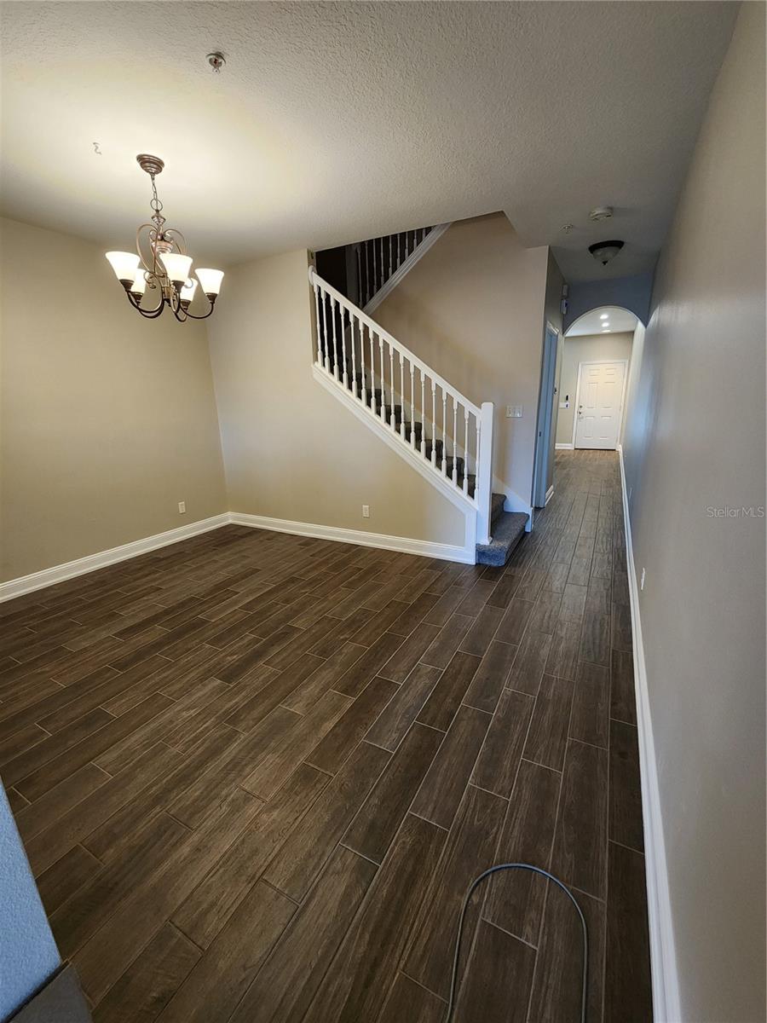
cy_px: 512
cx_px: 384
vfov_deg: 106.2
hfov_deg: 89.9
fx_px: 384
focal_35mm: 13
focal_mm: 2.2
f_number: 2.2
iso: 250
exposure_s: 1/60
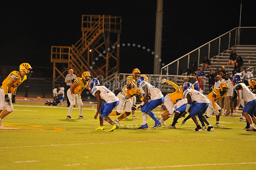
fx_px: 1421
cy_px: 85
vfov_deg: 6.9
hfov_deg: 10.3
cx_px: 128
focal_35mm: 200
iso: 3200
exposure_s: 1/160
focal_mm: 200
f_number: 4.5
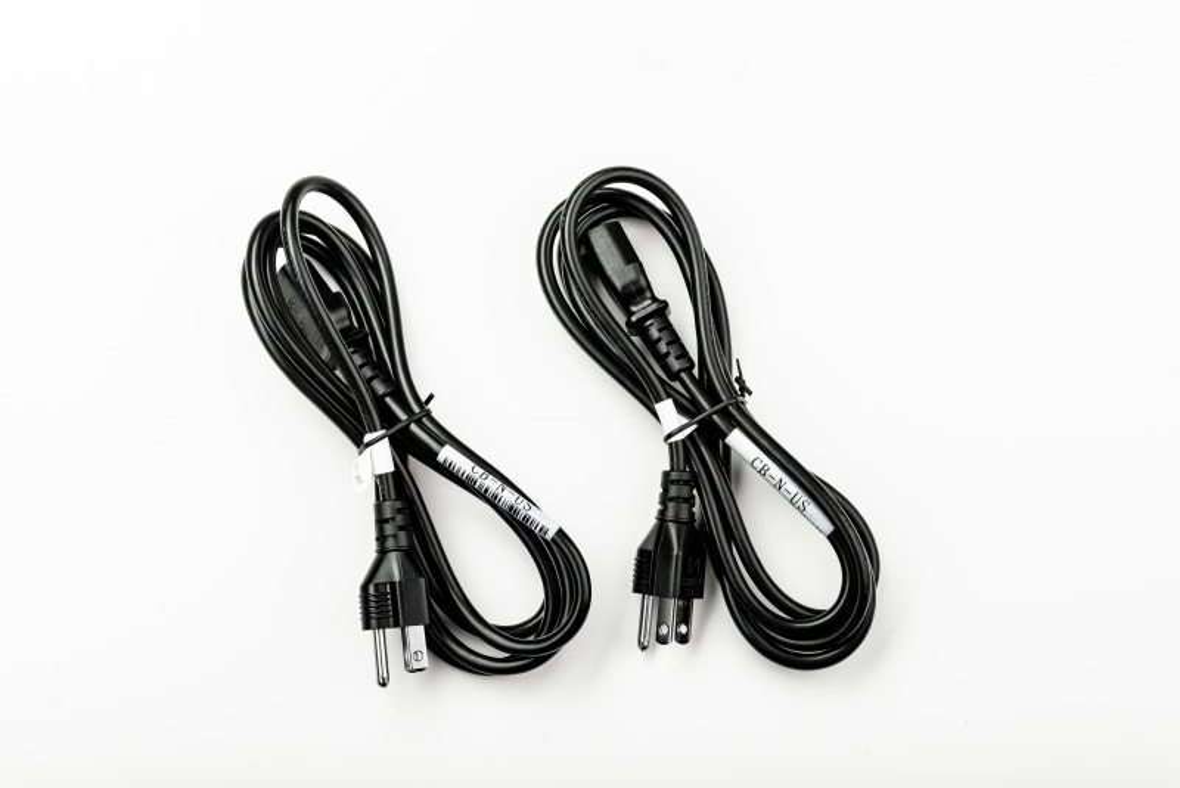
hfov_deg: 22.6
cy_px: 394
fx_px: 2951
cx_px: 590
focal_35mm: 90
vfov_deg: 15.2
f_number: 20
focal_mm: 90
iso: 100
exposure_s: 1/250
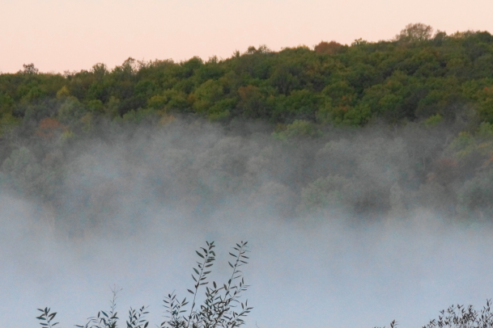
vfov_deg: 7.0
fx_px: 2698
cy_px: 240
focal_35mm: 197
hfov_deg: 10.4
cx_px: 306
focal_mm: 80
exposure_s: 1/125
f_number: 5.6
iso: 1600
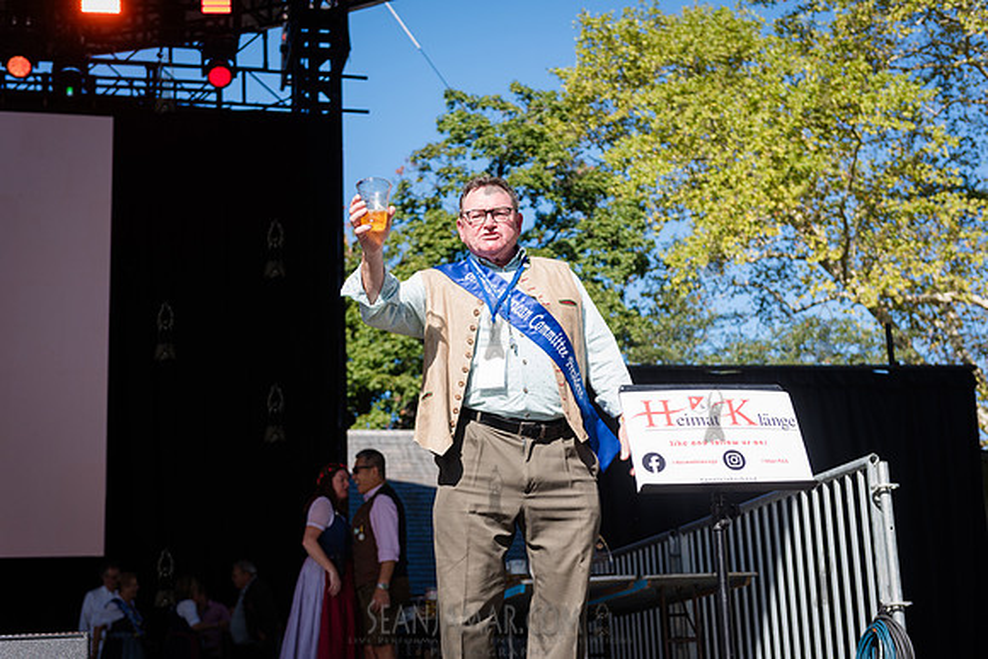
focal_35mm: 55
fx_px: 1510
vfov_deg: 24.6
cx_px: 494
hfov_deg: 36.2
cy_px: 330
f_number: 3.5
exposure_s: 1/1250
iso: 250
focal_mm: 55
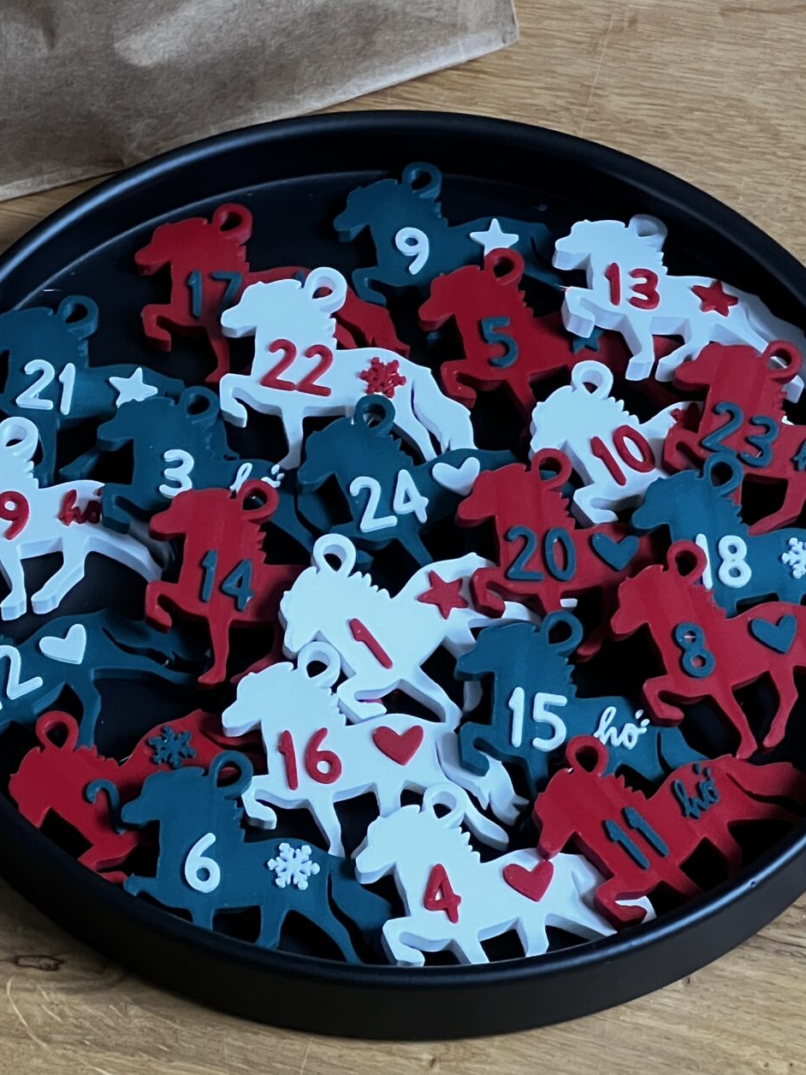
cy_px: 205
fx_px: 4874
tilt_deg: -52.2
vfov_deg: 12.5
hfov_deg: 9.4
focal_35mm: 157
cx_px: 210
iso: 400
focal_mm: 9
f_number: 2.8
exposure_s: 1/60
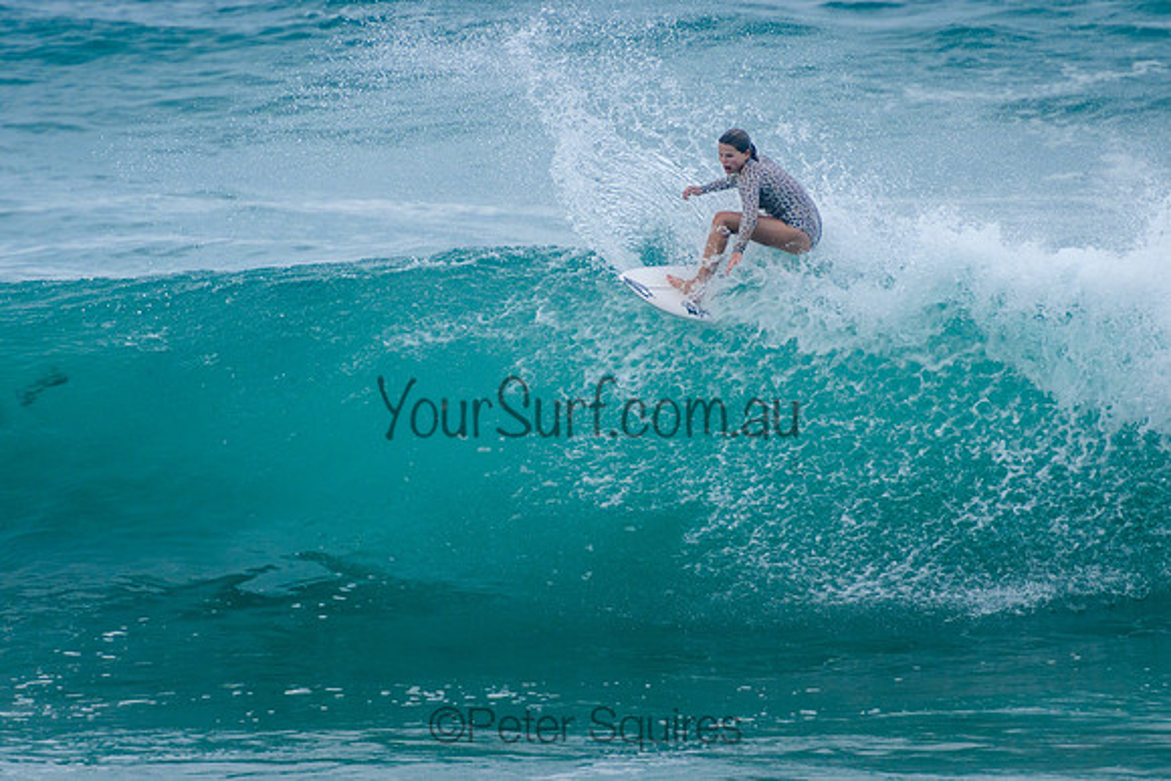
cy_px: 358
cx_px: 580
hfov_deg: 3.7
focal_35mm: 550
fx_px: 17905
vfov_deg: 2.5
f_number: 7.1
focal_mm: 400
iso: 500
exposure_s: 1/2000
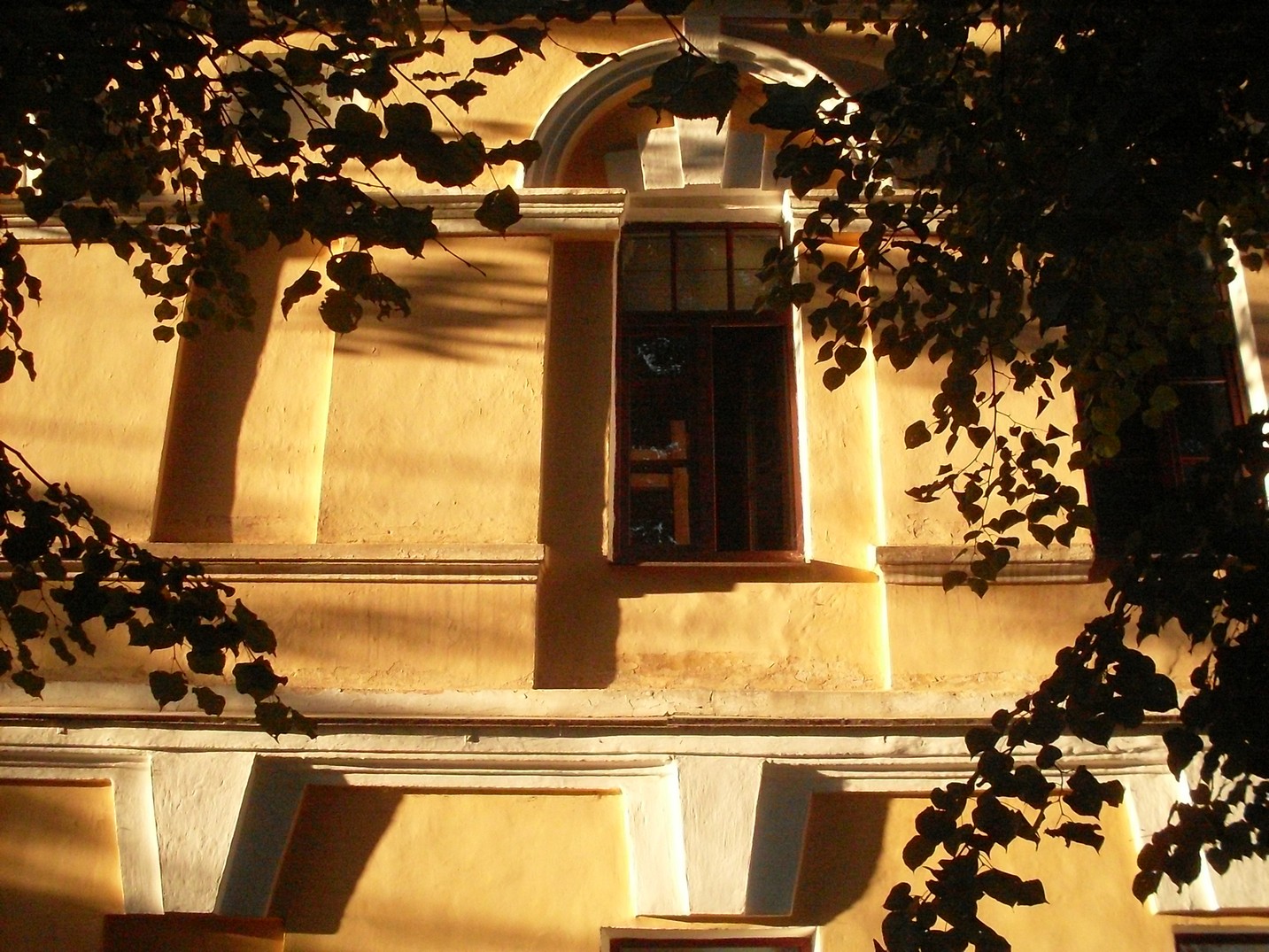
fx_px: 1393
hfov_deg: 49.0
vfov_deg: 37.7
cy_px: 476
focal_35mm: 38
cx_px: 634
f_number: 8.4
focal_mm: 6.3
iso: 400
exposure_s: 1/125
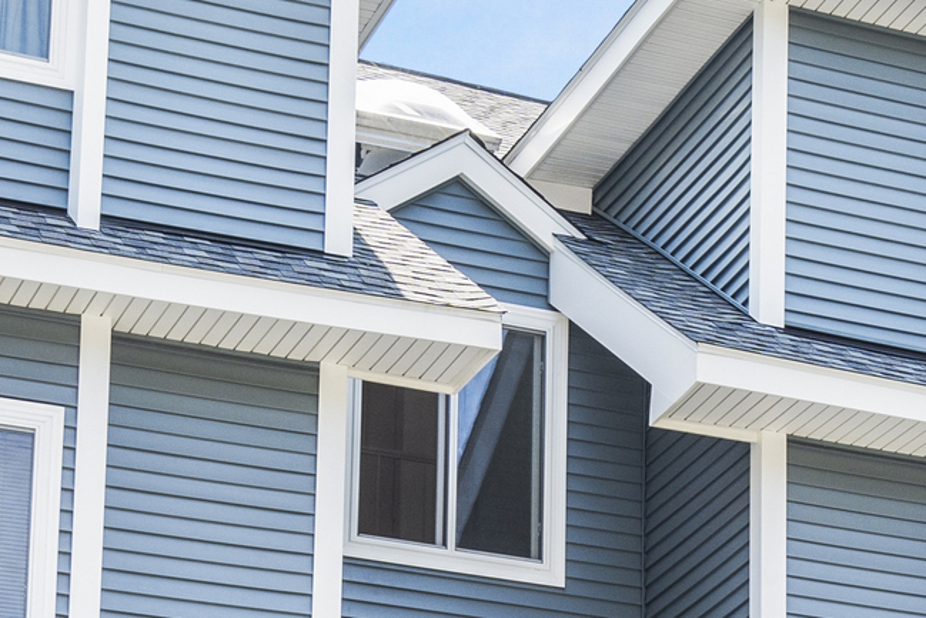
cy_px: 993
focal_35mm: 142
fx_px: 3653
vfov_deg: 9.3
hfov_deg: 14.2
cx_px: 933
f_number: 9
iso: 200
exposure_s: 1/25
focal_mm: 30
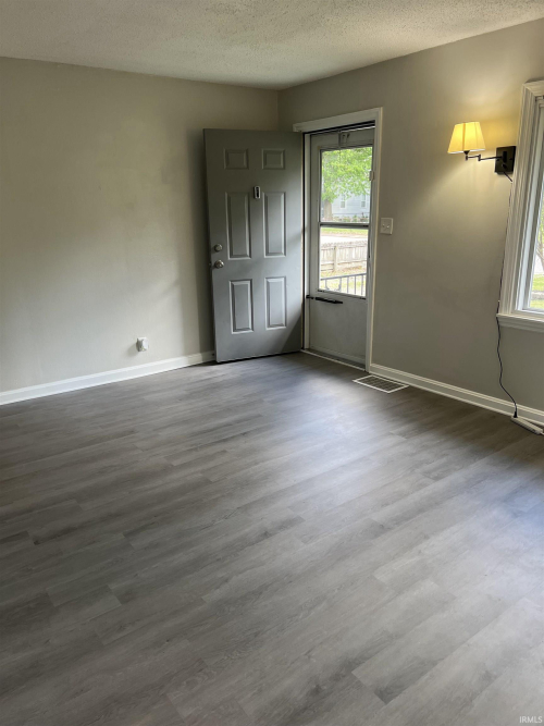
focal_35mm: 26
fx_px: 545
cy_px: 363
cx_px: 272
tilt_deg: -17.2
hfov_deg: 53.0
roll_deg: +1.1
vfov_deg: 67.3
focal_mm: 5.7
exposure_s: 1/120
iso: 64
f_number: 1.5
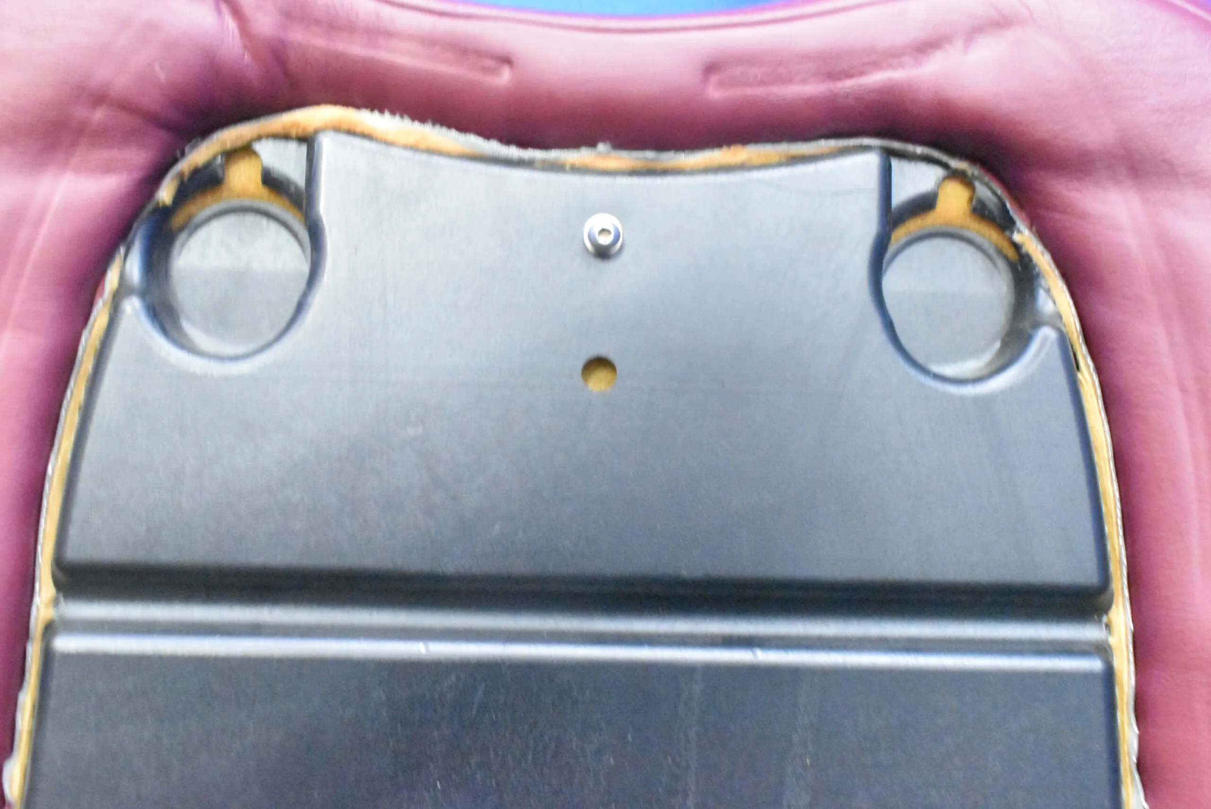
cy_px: 404
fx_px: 1262
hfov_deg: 51.3
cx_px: 606
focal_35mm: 38
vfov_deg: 35.6
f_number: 8
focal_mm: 25
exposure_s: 1/40
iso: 20000
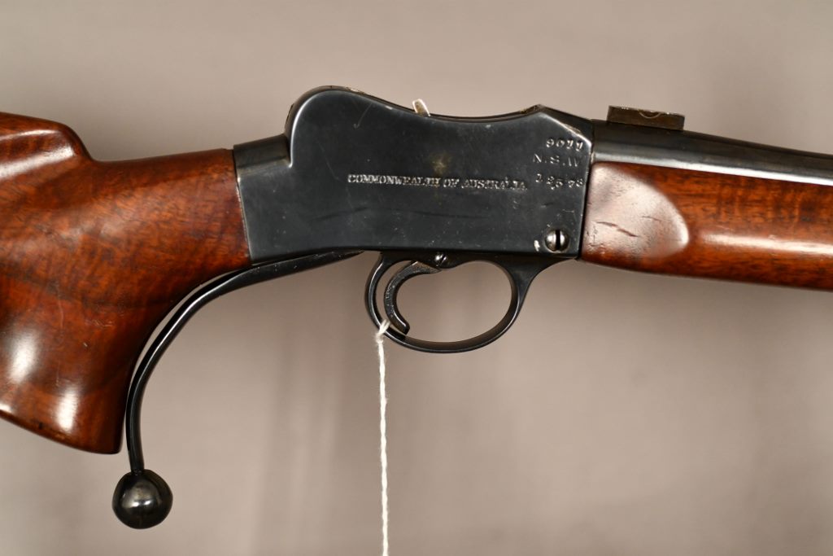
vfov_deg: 15.2
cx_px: 416
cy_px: 278
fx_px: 2083
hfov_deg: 22.6
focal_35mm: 90
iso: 2200
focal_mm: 60
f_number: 3.2
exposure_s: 1/250
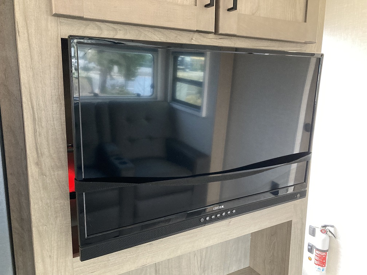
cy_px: 138
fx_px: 297
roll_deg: -0.6
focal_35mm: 28
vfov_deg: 49.7
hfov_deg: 63.4
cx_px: 184
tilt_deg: -6.2
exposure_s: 1/30
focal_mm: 3.99
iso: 320
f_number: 1.8
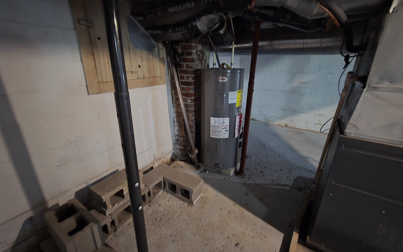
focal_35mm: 14
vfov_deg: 78.6
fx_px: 154
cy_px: 119
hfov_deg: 105.3
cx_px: 200
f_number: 2.2
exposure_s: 1/8
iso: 800
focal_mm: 2.2
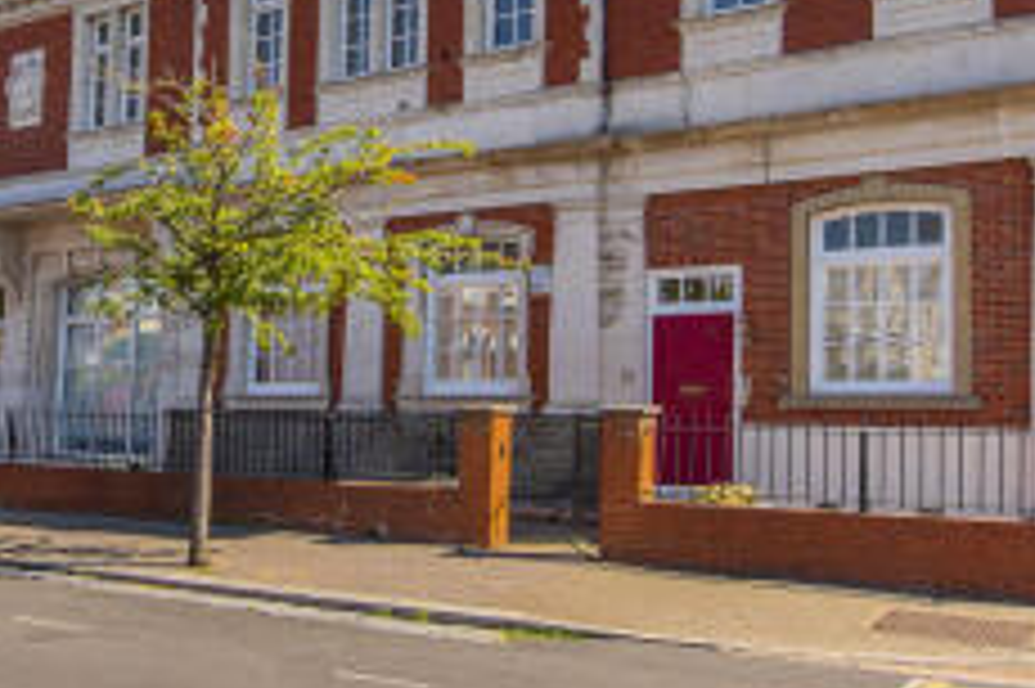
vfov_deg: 42.9
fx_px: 833
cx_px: 274
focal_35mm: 29
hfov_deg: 60.6
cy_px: 142
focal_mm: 14
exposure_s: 1/2000
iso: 400
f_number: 6.3
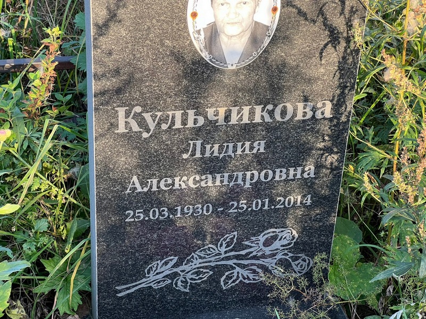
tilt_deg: -31.8
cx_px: 213
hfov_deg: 25.3
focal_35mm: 77
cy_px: 160
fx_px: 948
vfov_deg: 19.1
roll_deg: -3.0
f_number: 2.8
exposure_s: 1/99
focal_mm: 9
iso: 80
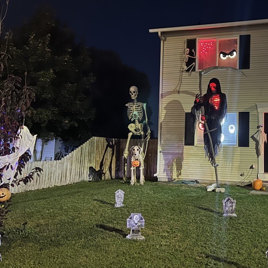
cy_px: 117
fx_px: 377
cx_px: 182
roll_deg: -1.3
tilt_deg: +5.5
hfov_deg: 38.7
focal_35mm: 43
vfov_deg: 39.1
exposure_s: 1/20
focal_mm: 5.7
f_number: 1.5
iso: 1000
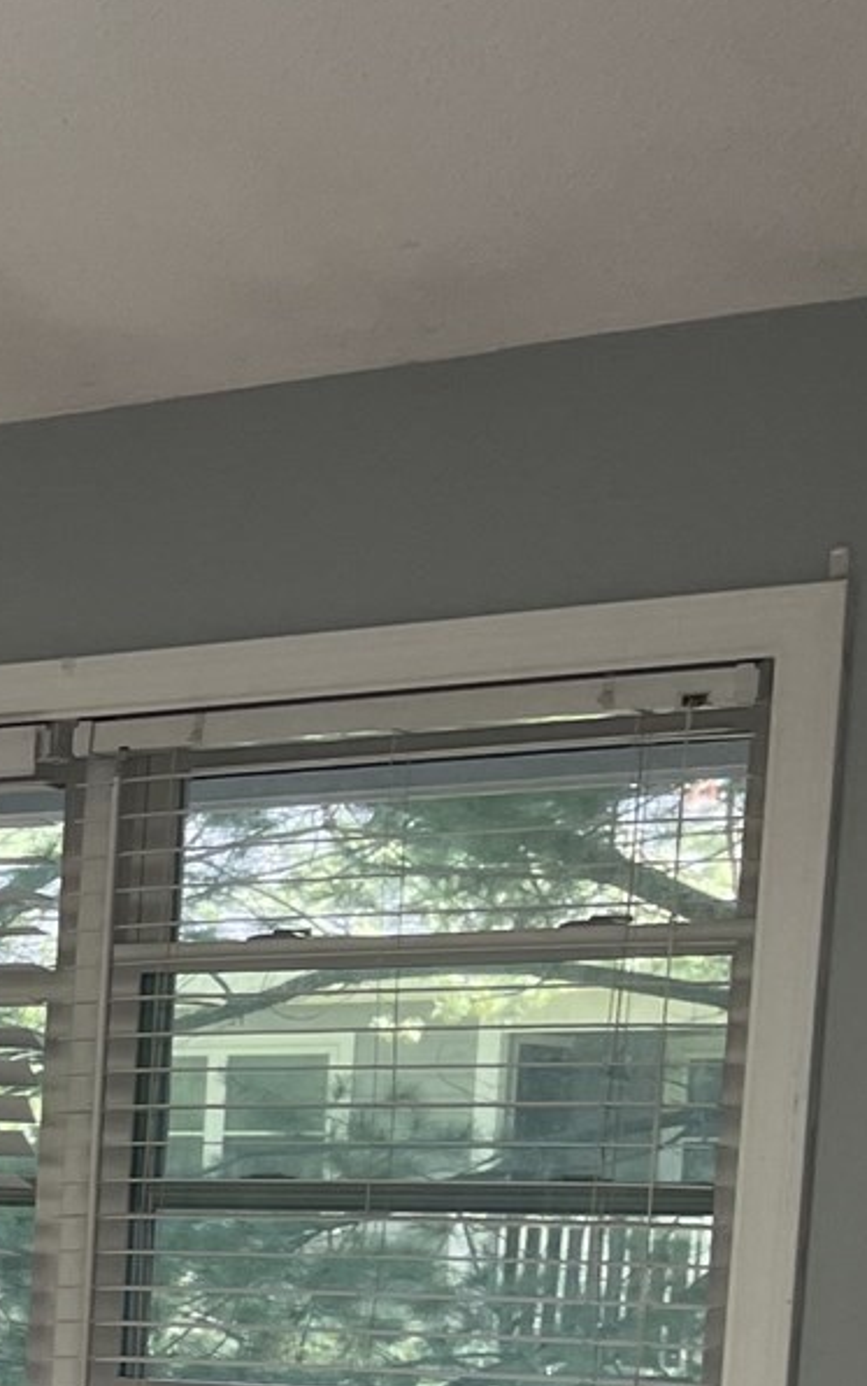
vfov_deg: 21.5
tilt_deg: -5.7
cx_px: -1151
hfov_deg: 11.9
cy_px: 1546
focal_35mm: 91
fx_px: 3437
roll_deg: -1.8
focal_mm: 5.1
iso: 125
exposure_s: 1/120
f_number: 1.6
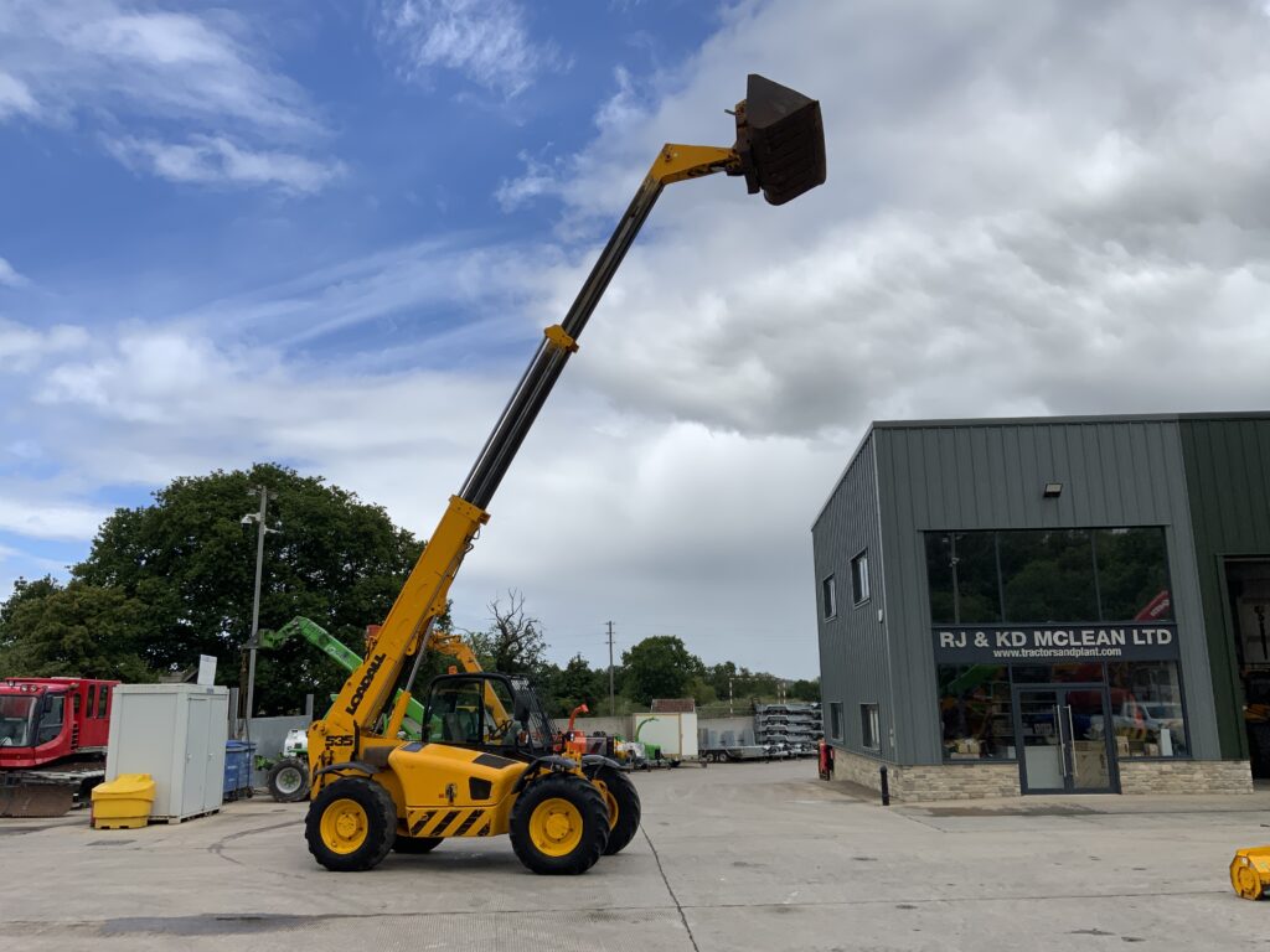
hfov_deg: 61.7
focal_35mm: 29
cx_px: 635
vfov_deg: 48.2
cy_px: 476
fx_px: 1064
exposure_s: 1/1848
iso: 16
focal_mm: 3
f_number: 1.8
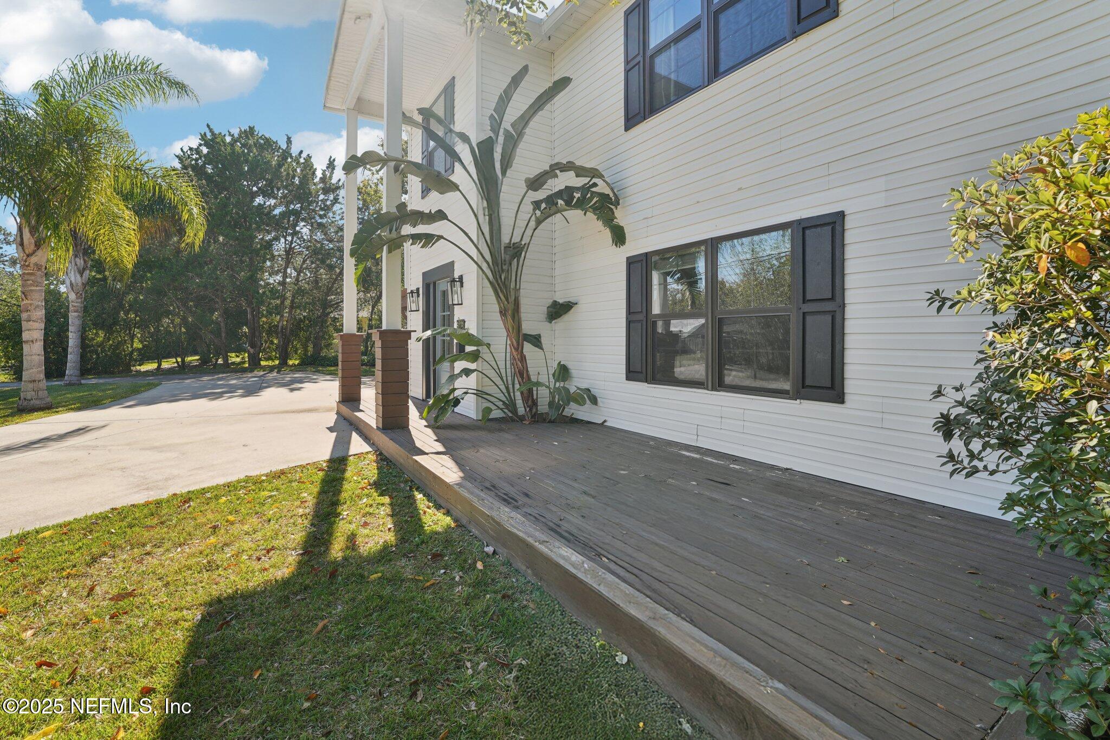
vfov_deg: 77.3
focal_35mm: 15
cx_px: 555
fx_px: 462
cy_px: 370
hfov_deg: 100.4
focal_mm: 15
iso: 100
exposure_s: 1/50
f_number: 9
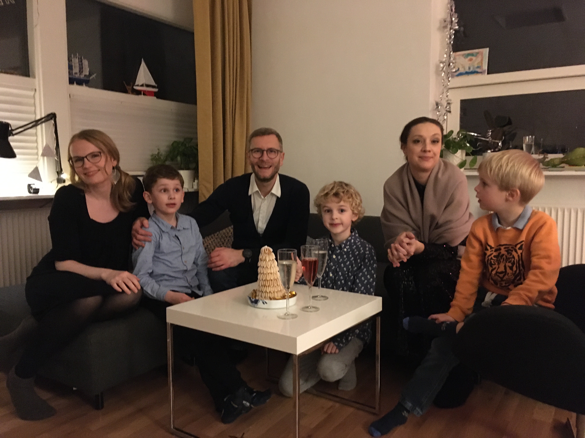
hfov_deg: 61.7
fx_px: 490
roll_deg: +0.5
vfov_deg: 48.2
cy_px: 219
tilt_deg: -6.1
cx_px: 292
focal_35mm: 29
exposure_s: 1/17
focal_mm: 4.15
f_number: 2.2
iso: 800
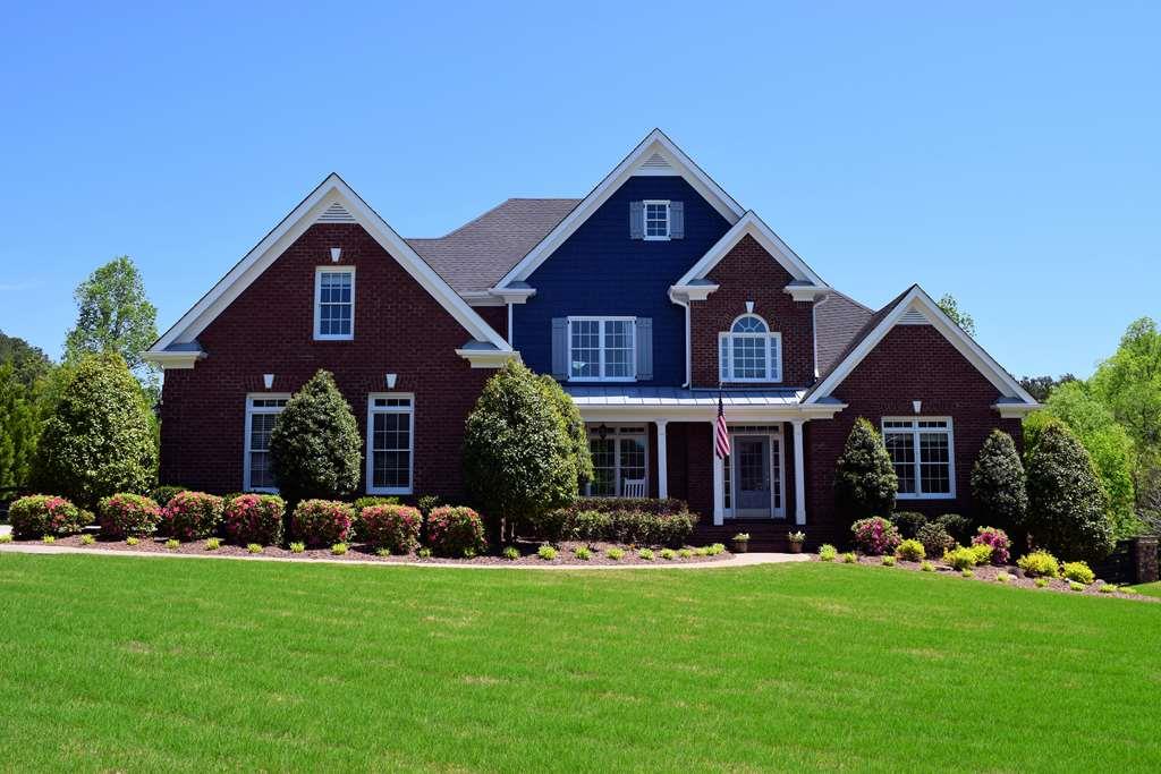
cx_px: 580
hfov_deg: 55.1
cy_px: 387
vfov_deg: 38.4
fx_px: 1113
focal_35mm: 34
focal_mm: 23
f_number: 11
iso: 400
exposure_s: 1/500
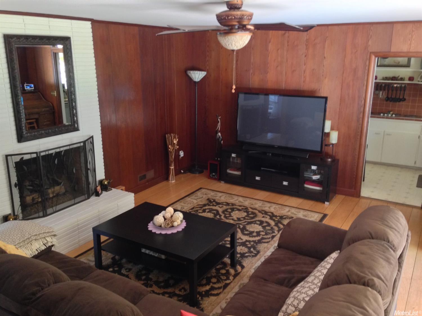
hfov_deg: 55.4
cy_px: 158
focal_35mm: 33
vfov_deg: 42.9
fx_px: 402
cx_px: 211
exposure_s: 1/20
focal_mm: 4.12
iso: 250
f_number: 2.4
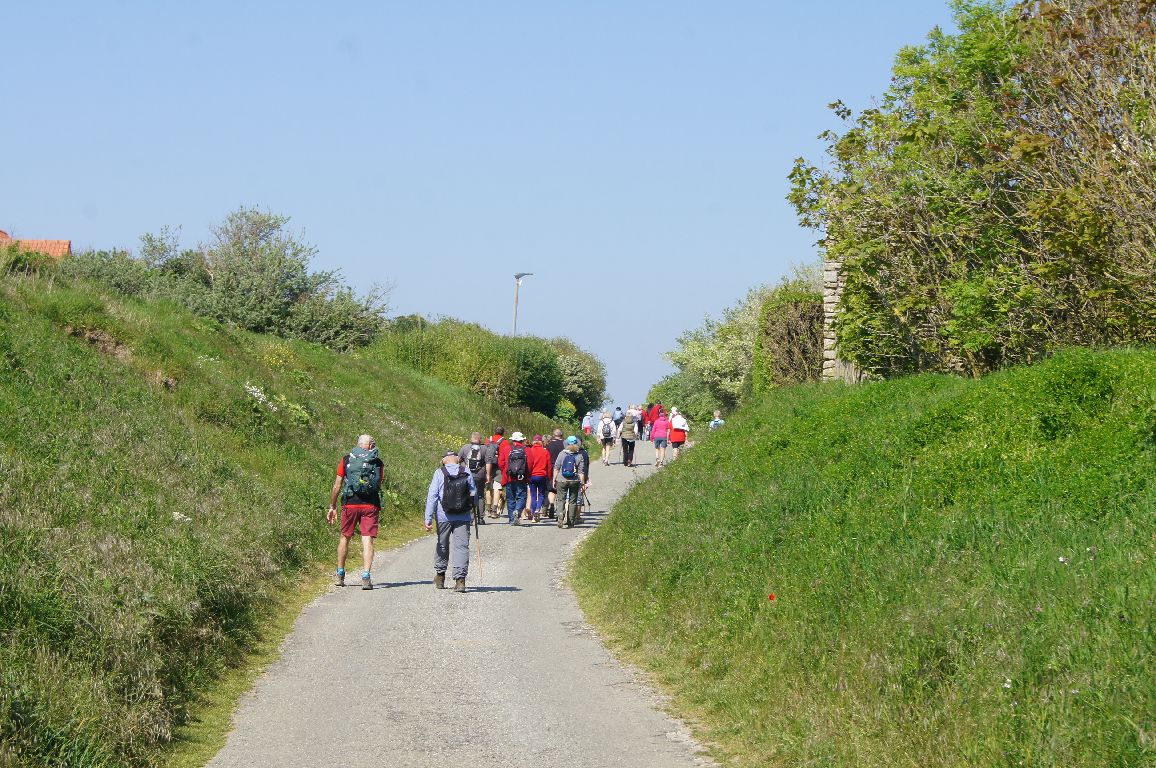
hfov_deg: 27.0
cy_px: 384
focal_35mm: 75
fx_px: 2406
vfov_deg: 18.1
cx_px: 578
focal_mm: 50
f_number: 13
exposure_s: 1/100
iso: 100
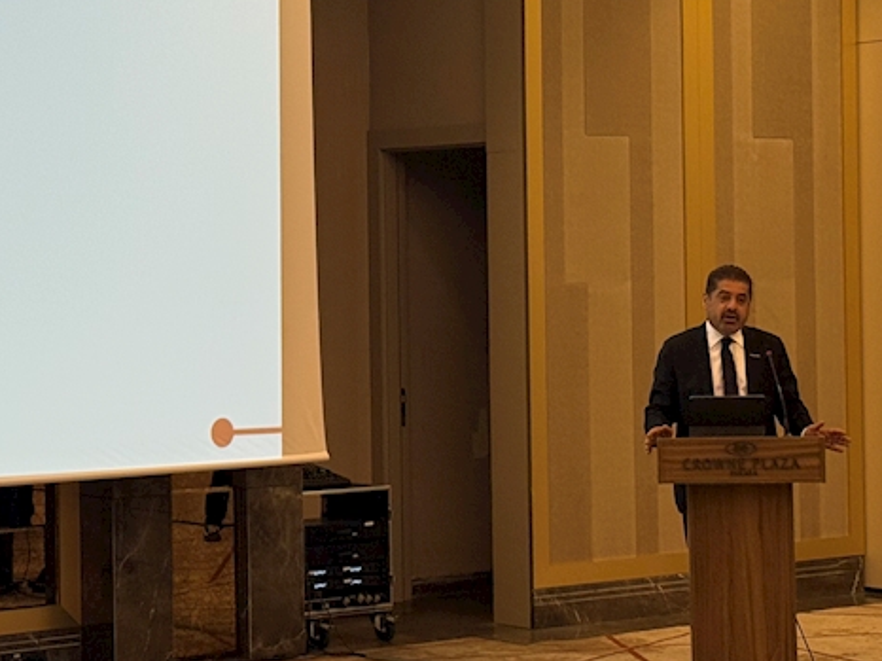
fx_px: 2801
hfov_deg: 17.9
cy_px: 214
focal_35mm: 110
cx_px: 391
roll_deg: +0.5
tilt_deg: +1.4
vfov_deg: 13.4
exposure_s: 1/90
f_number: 1.78
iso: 64
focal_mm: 6.76
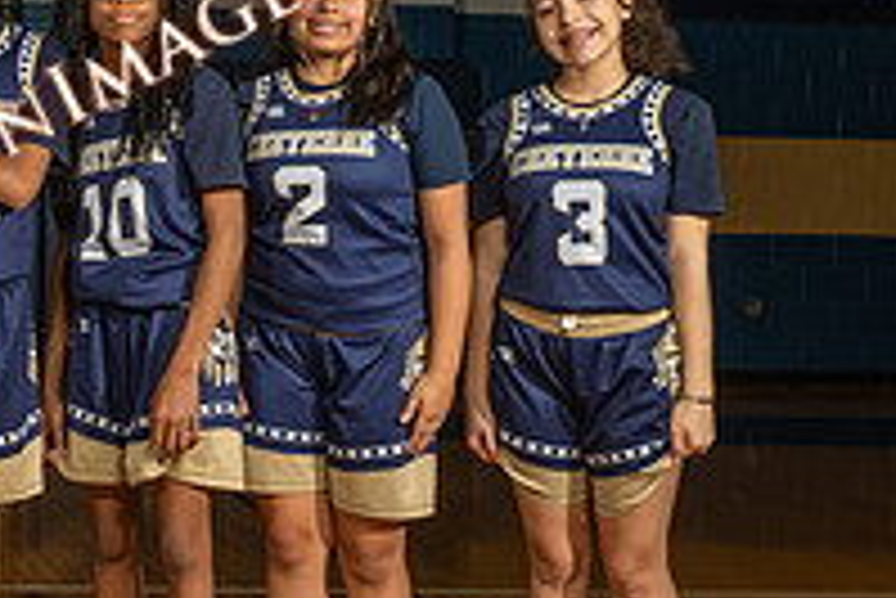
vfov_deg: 15.7
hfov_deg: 21.7
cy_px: 234
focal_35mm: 87
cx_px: -177
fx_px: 2167
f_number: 7.1
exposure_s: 1/200
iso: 160
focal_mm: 26
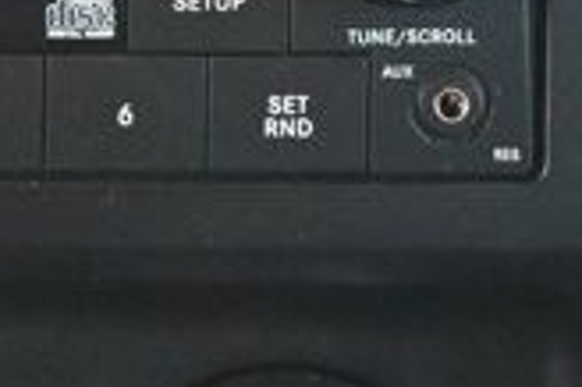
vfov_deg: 4.3
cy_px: -199
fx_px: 5136
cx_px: -185
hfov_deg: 6.4
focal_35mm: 318
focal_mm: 34
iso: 3200
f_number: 5
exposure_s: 1/100
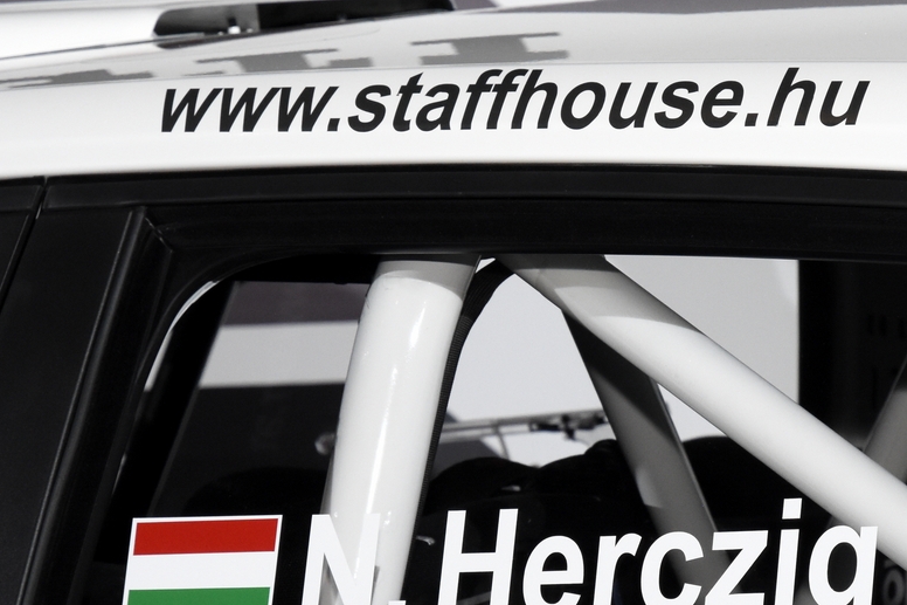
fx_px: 5063
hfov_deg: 10.2
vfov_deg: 6.8
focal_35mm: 201
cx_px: 694
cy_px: 562
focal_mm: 65
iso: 1250
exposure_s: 1/250
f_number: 8
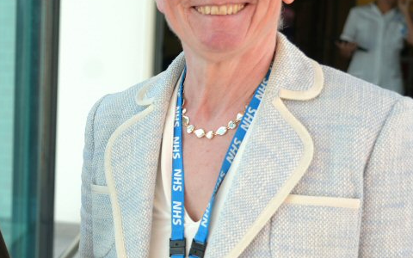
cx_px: -2
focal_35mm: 79
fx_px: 889
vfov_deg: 16.5
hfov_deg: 24.9
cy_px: 152
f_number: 4
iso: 100
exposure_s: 1/200
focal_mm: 31
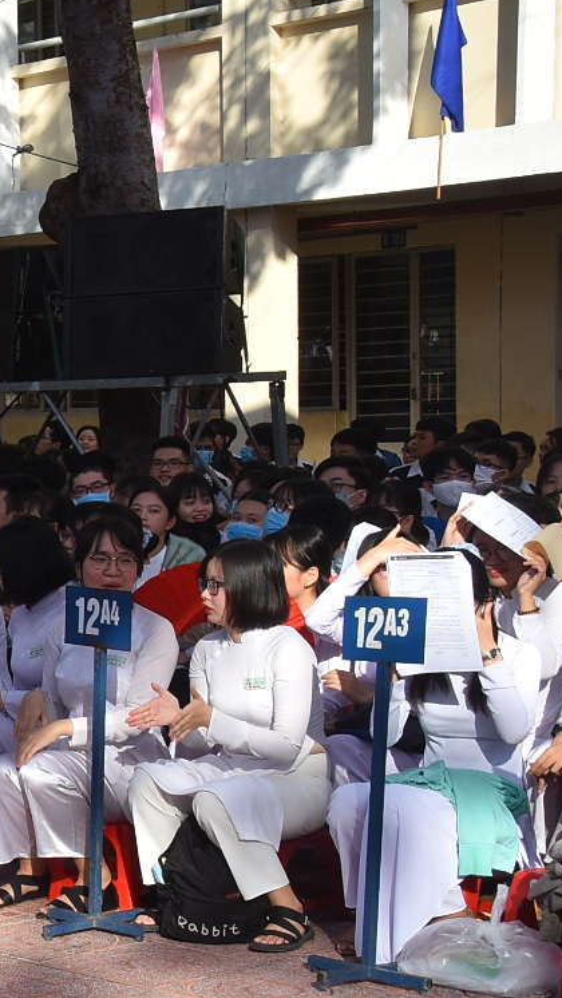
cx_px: -426
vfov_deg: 23.0
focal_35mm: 92
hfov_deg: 12.1
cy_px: 685
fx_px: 2439
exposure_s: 1/200
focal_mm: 27
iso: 200
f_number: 13
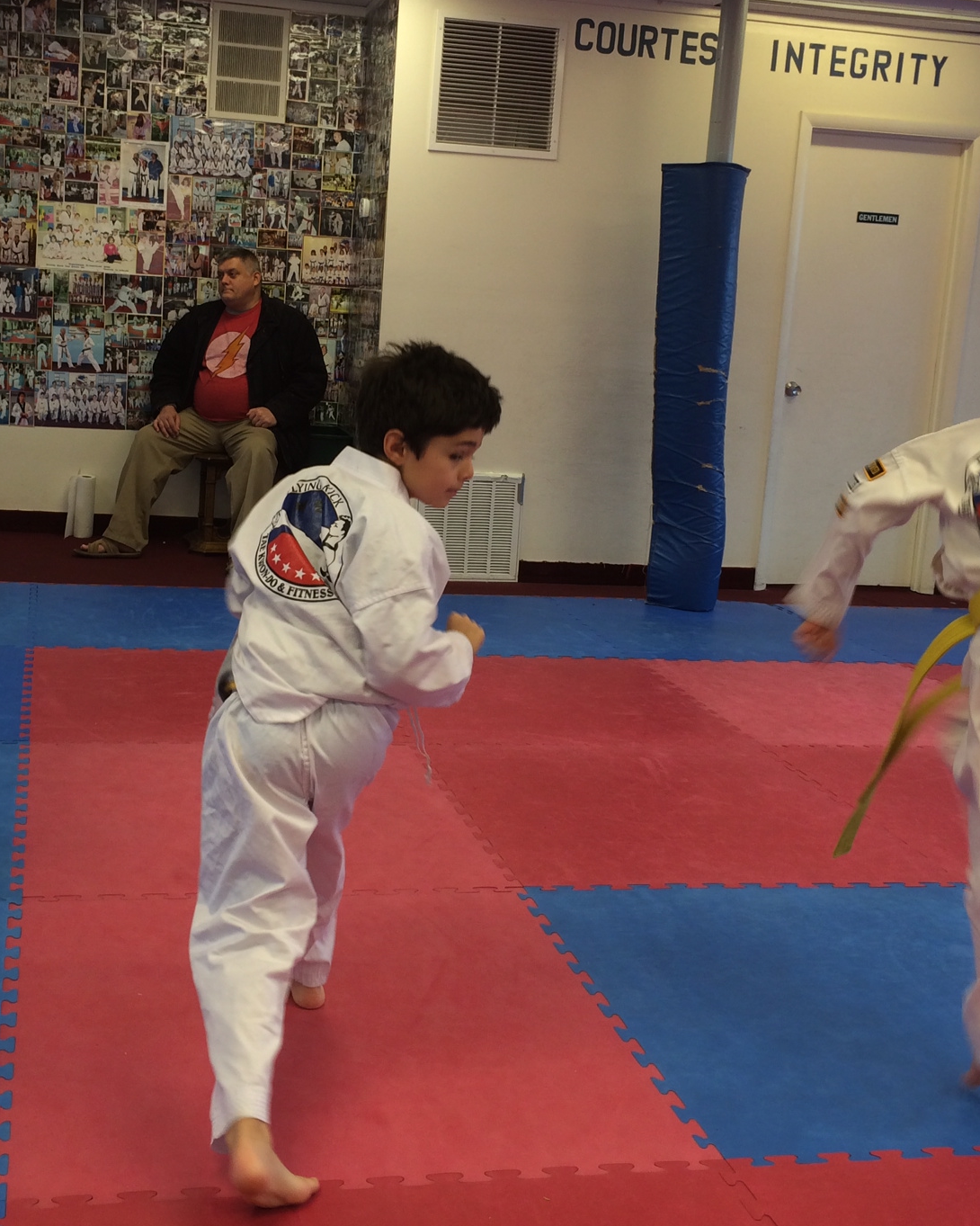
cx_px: 395
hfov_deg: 34.0
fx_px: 1596
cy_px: 520
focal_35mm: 44
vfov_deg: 41.9
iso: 40
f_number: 2.2
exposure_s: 1/40
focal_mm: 4.12
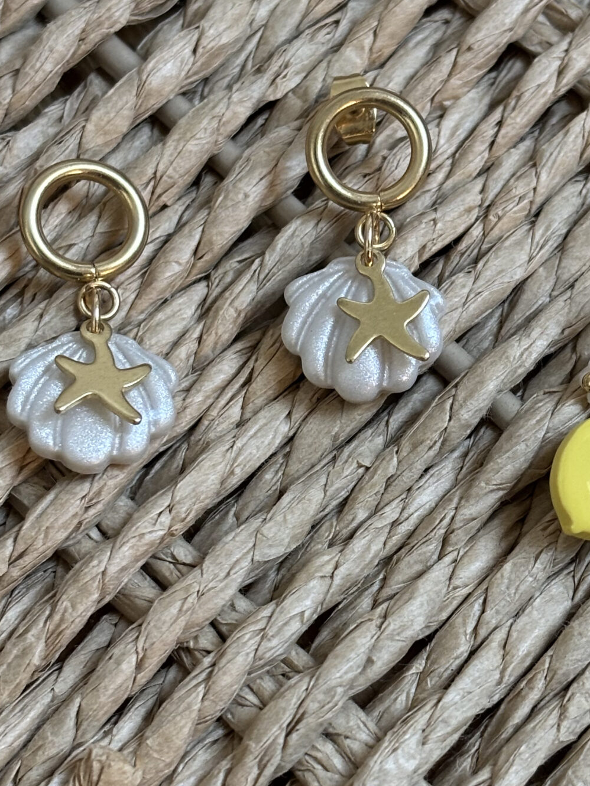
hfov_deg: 14.7
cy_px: 389
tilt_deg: -67.7
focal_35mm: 100
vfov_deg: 19.6
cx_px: 491
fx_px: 2273
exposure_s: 1/60
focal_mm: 5.96
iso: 125
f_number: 1.6
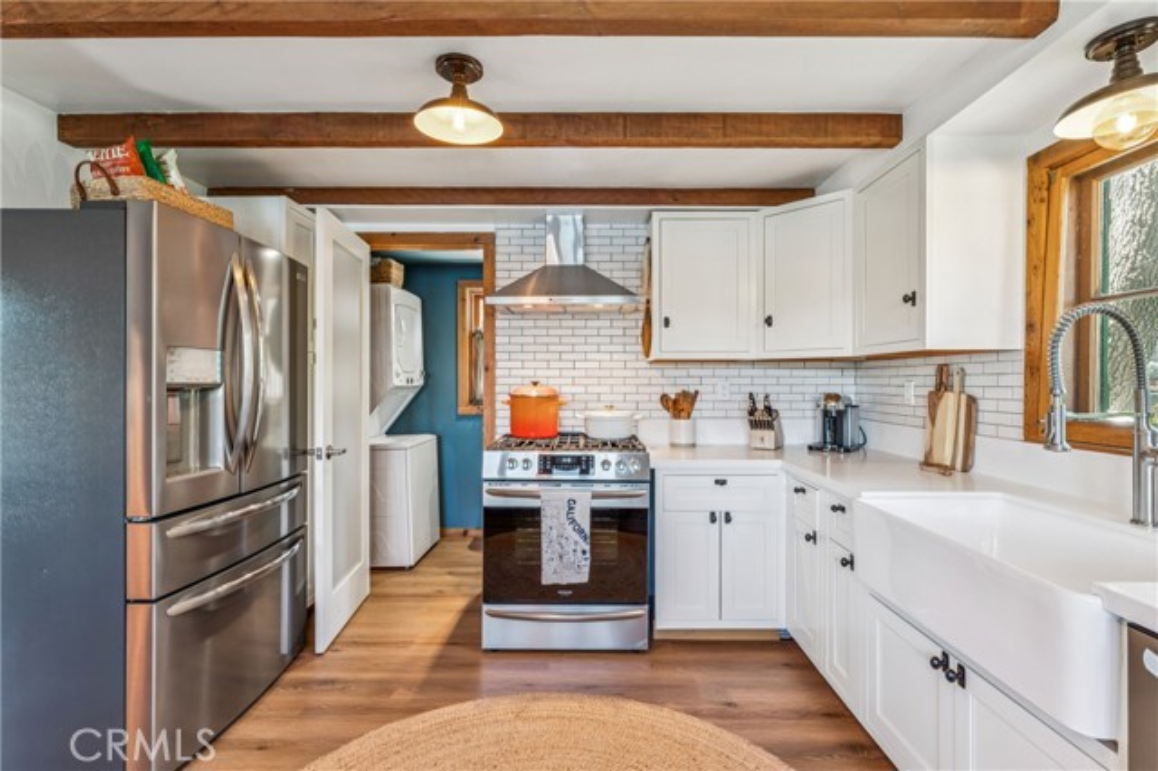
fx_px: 527
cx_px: 579
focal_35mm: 16
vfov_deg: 72.3
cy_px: 386
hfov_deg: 95.4
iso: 100
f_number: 13
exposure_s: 1
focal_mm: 16.4
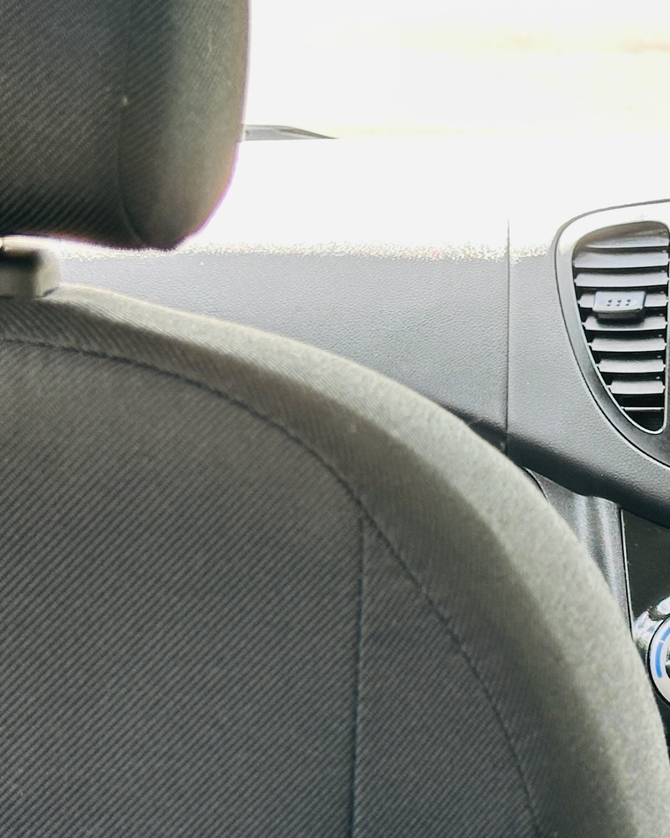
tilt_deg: -14.3
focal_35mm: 125
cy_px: 620
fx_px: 3098
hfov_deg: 12.1
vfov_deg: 15.3
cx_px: 767
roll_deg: -3.7
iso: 80
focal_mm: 6.86
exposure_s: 1/172
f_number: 1.78
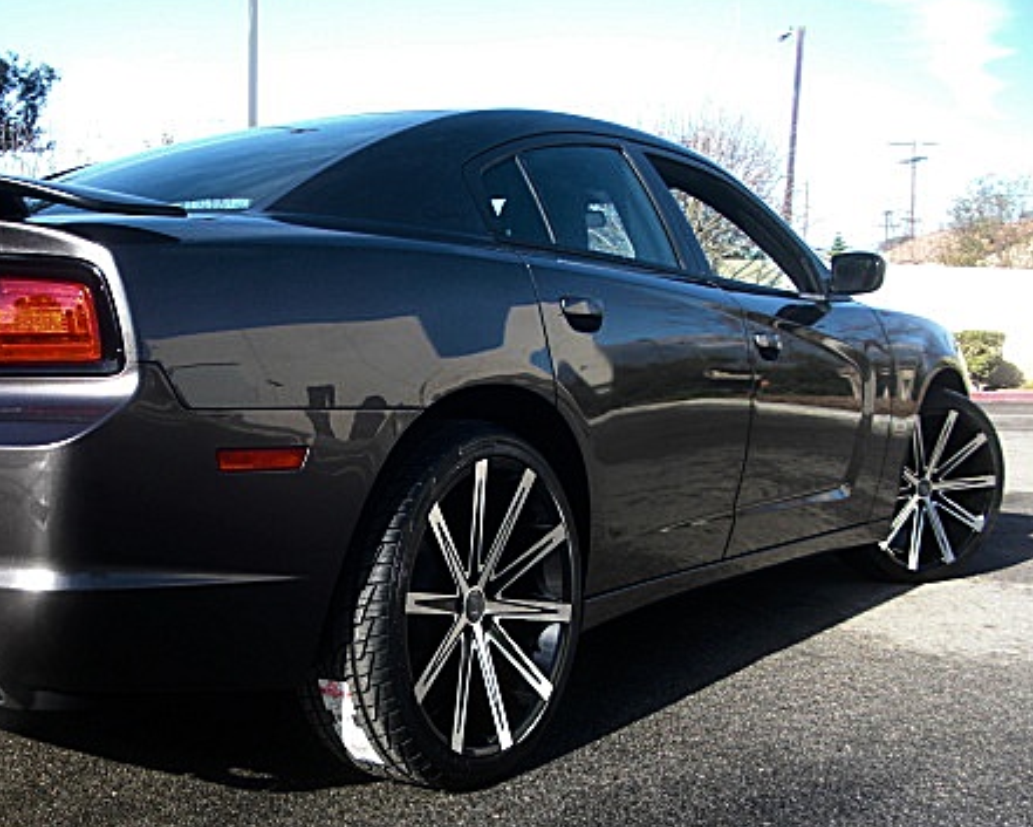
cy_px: 532
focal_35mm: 51
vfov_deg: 29.5
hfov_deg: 36.2
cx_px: 328
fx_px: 1560
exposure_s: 1/250
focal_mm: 6.3
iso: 50
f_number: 2.8
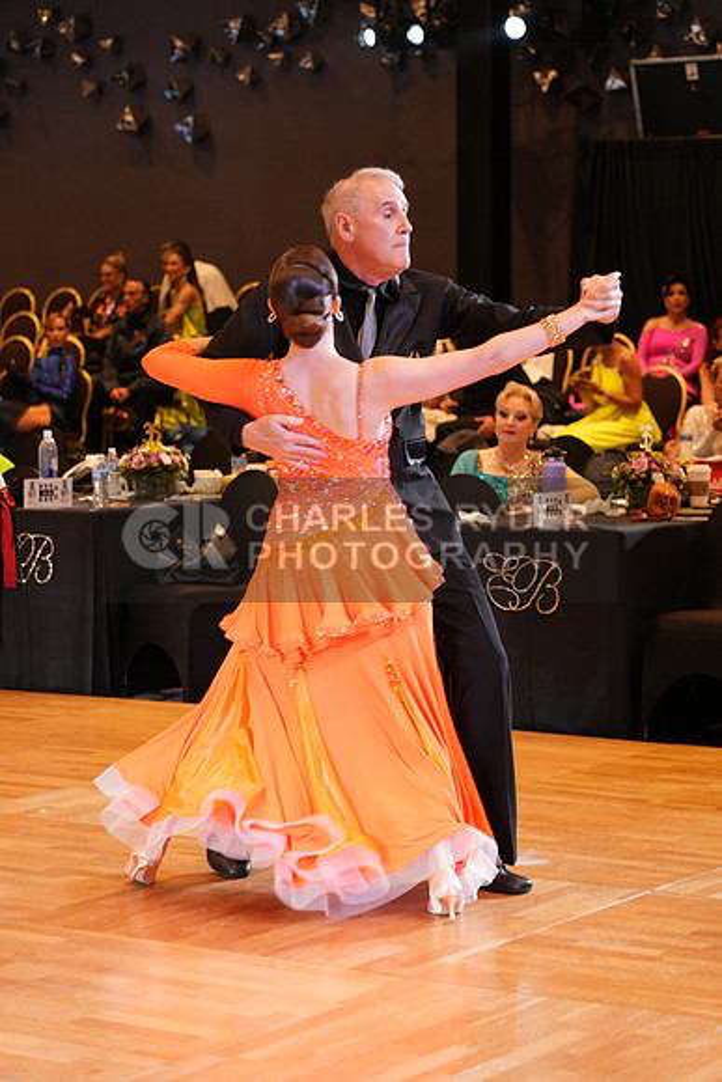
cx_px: 361
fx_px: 2886
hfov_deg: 14.3
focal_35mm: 96
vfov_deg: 21.2
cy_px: 541
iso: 1600
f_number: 4
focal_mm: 96
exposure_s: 1/200
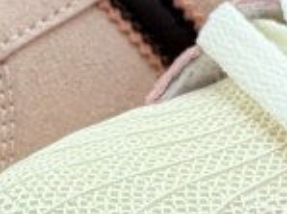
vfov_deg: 10.7
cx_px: -5
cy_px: 170
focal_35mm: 138
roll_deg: +0.3
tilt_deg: -23.2
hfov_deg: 14.1
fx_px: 1141
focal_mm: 6.76
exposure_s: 1/693
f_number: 1.78
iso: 64
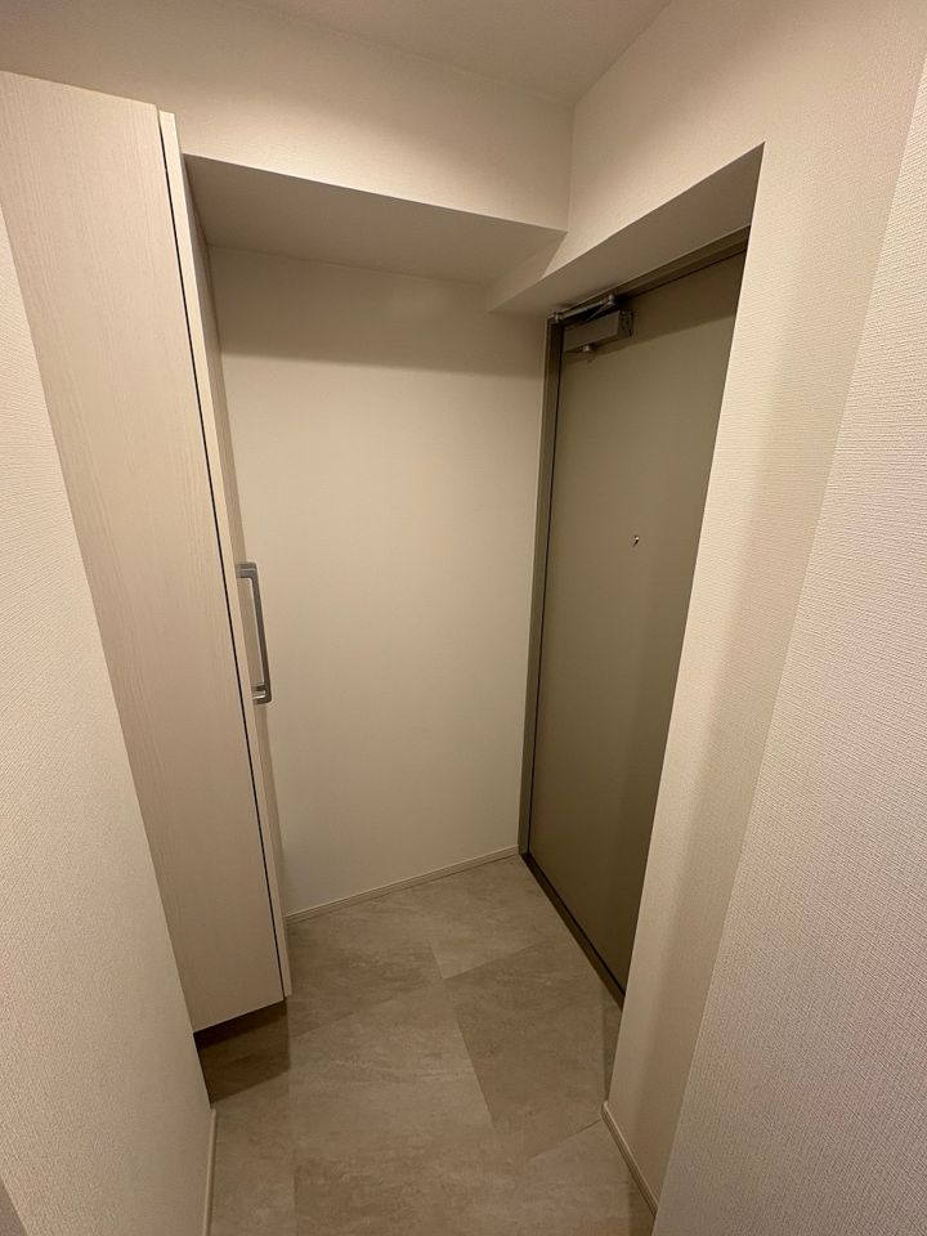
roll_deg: -0.9
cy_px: 618
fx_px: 500
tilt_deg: -17.2
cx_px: 464
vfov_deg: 102.1
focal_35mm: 14
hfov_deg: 85.7
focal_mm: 2.22
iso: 125
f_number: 2.2
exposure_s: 1/100
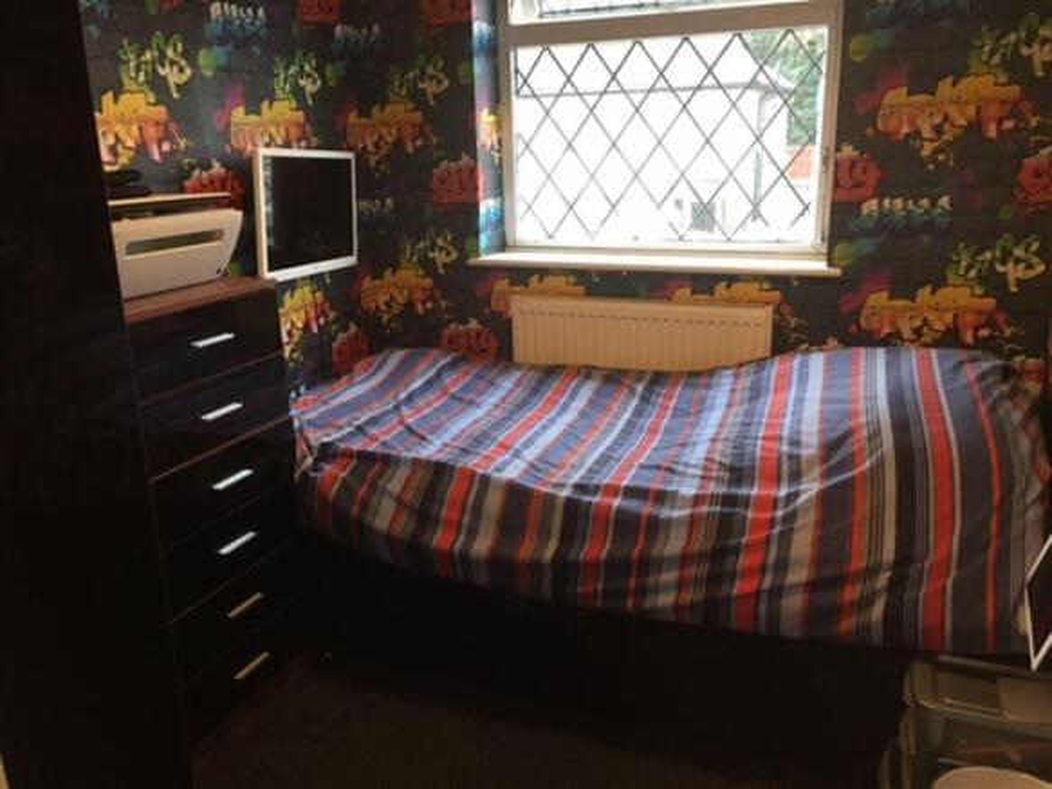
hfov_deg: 61.7
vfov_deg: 48.2
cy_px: 394
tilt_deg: -16.0
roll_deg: +1.6
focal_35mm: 29
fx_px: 881
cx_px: 526
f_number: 2.2
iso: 160
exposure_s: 1/33
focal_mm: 4.15
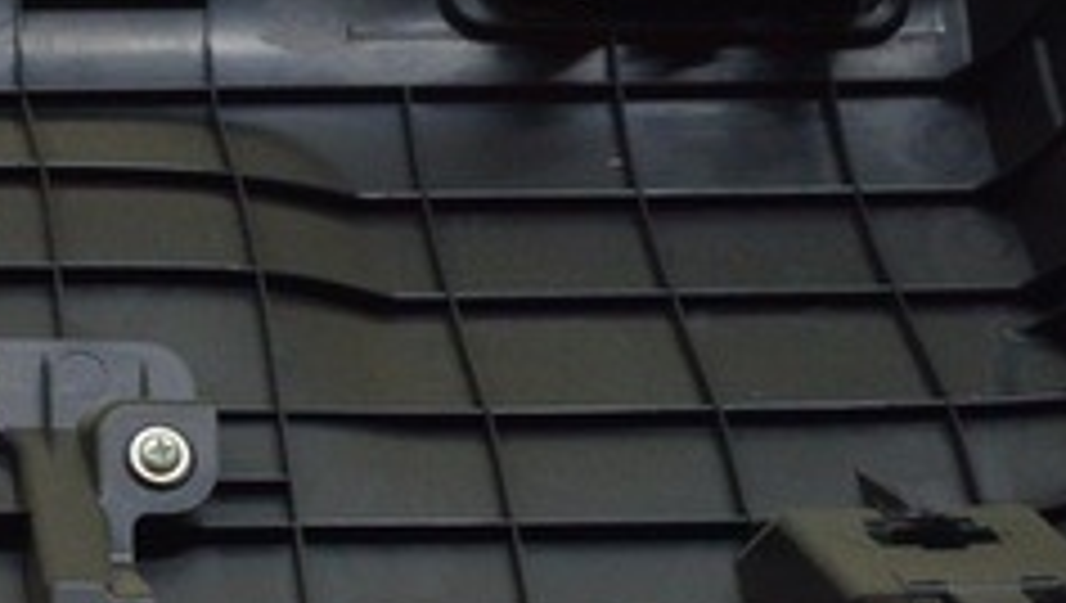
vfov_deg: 8.2
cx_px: -279
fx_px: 4217
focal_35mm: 149
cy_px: 398
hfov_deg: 13.9
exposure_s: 1/125
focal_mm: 22
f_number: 3.8
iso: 400
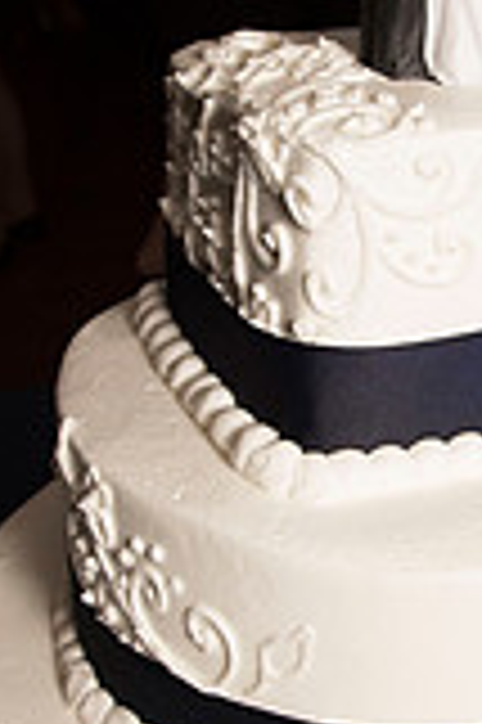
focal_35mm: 67
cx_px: 414
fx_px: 1348
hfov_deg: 20.0
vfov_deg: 30.1
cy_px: 396
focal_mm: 24
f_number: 8
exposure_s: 1/200
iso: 2000
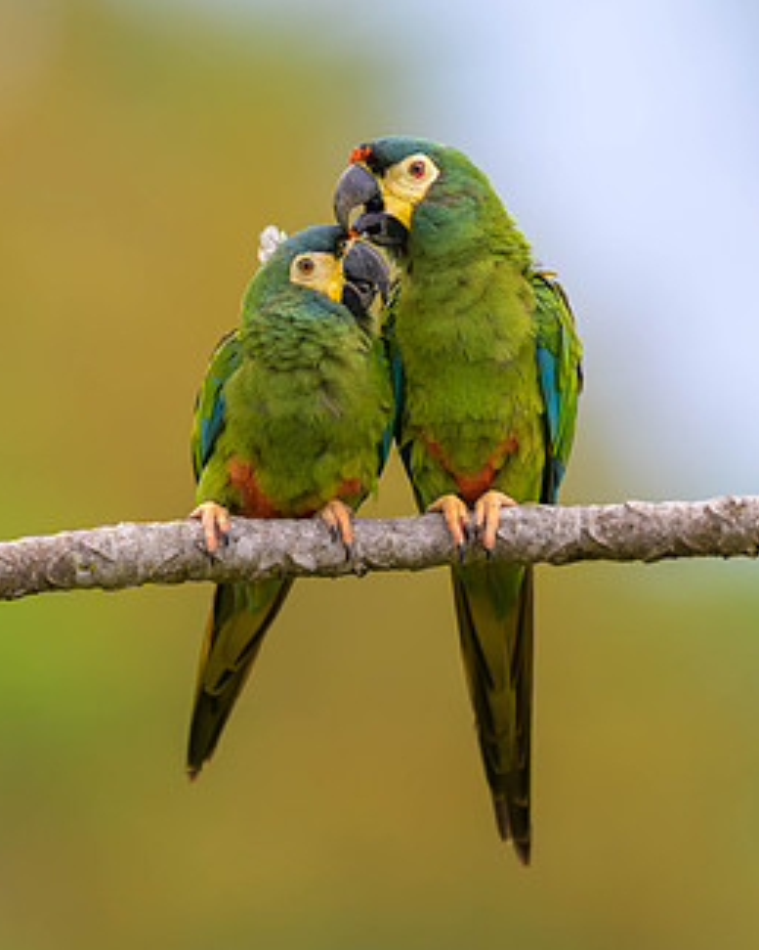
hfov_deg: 1.1
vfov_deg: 1.3
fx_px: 41043
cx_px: 240
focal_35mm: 1461
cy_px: 444
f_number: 4
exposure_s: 1/640
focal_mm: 560
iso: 400
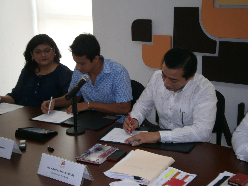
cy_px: 93
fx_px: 430
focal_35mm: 60
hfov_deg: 32.2
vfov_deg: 24.4
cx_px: 124
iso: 125
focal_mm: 10.7
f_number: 3.9
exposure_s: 1/50
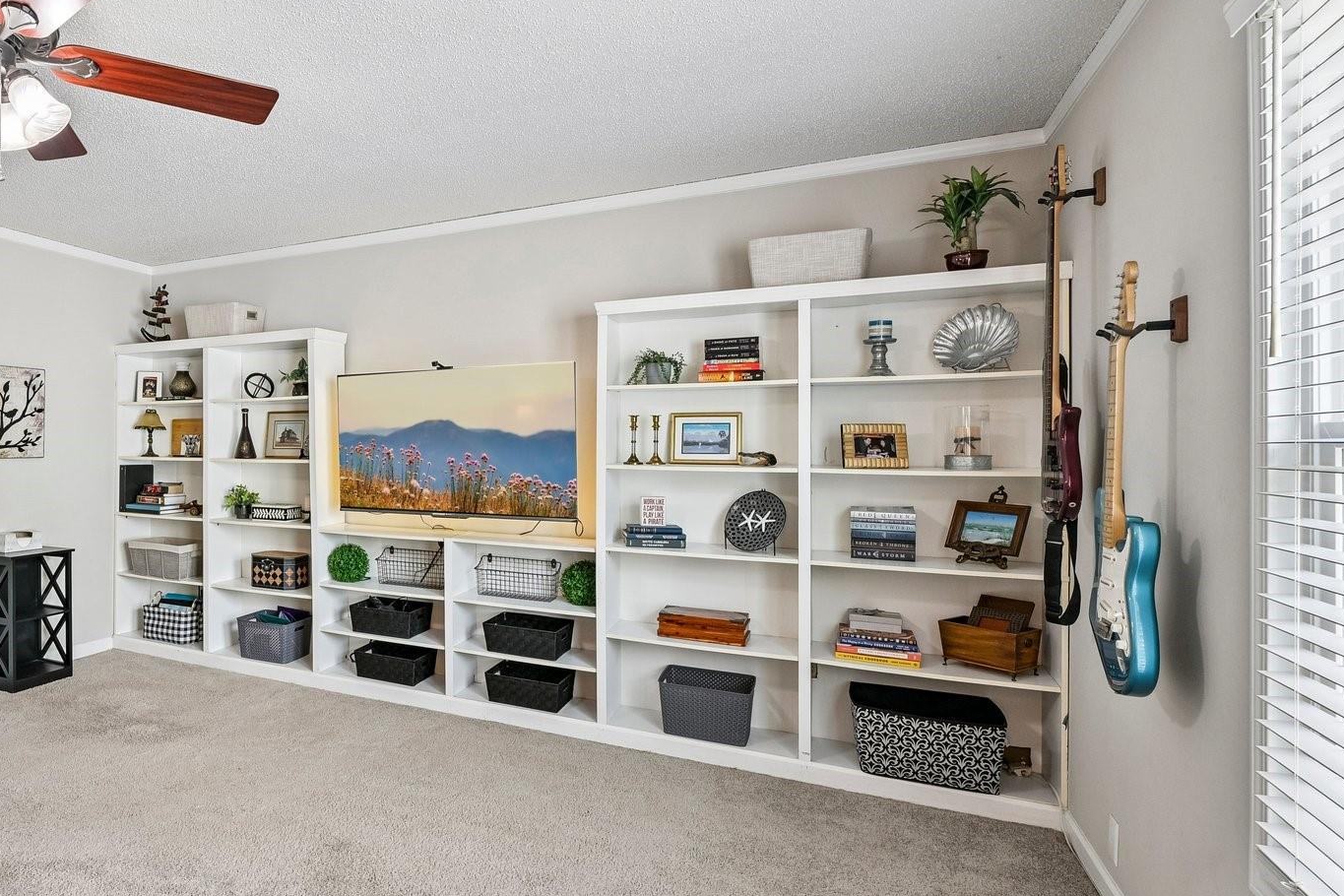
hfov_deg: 73.8
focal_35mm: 22
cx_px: 342
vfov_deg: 57.8
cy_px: 444
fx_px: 812
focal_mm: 14.5
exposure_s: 1/15
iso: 400
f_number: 8
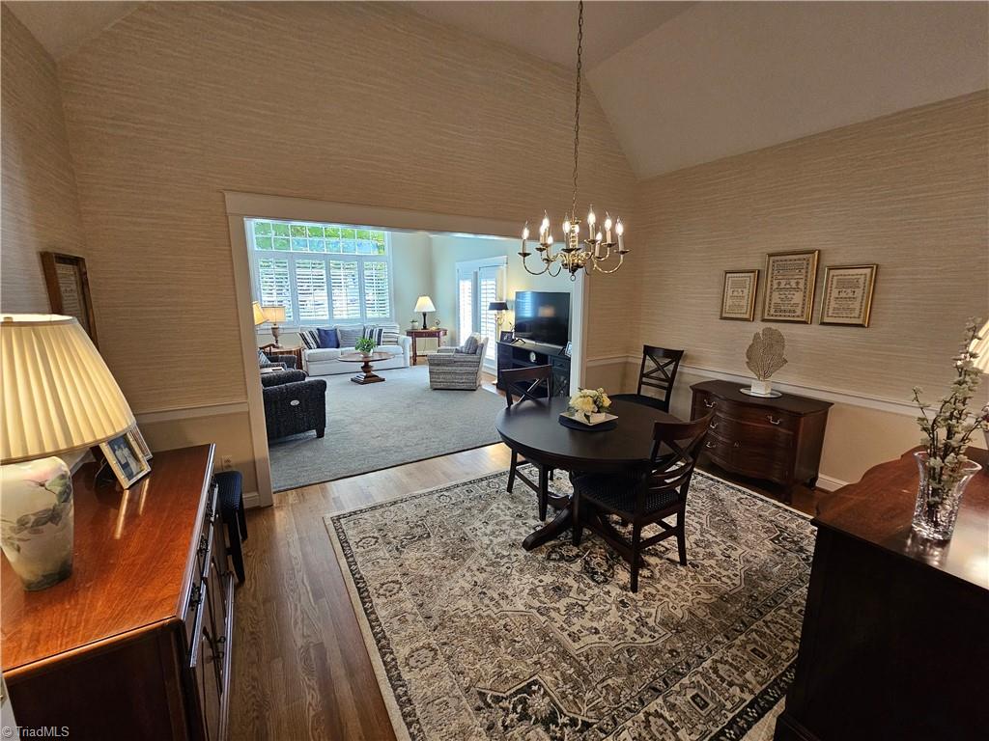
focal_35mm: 13
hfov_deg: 106.2
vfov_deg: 89.9
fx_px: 371
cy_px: 370
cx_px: 494
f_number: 2.2
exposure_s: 1/60
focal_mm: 2.2
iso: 200
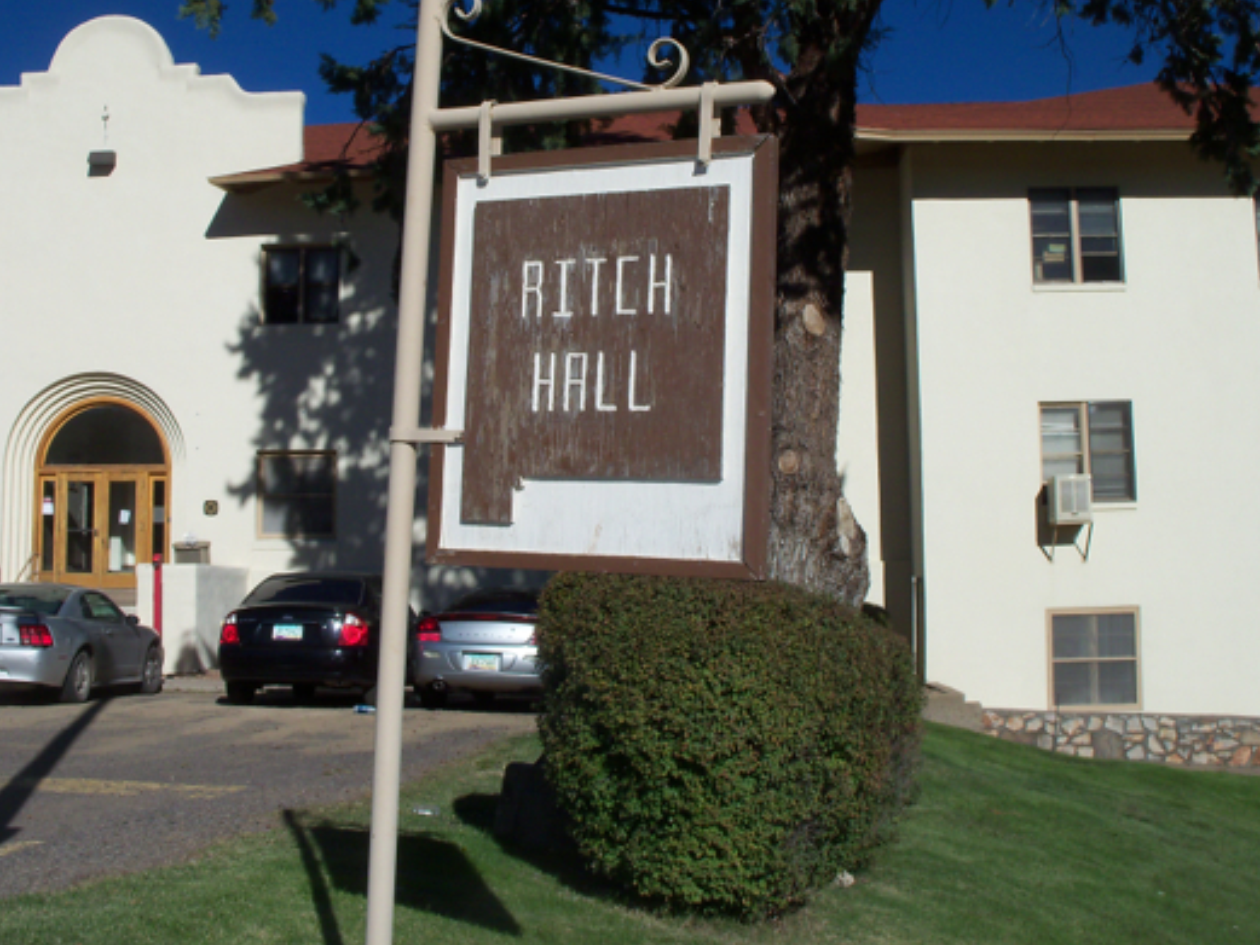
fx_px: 1566
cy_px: 387
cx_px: 554
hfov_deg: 43.8
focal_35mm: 43
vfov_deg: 33.5
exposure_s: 1/800
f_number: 5.5
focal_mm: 6.3
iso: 64
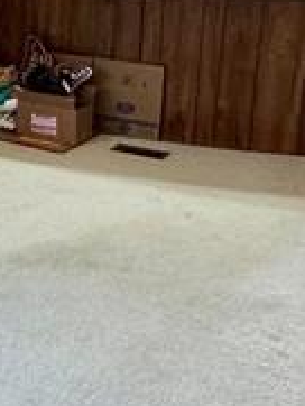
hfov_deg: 16.9
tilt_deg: -17.2
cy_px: 114
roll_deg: +1.4
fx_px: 927
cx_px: -159
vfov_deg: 24.5
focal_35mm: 79
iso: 200
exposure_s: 1/60
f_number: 2.2
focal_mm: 2.22
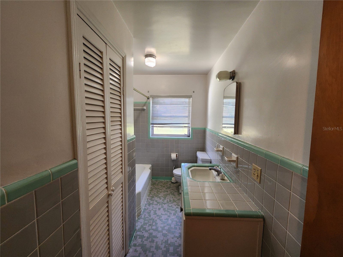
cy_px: 128
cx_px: 172
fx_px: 129
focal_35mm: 13
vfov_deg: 89.9
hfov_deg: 106.2
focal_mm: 2.2
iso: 200
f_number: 2.2
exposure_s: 1/60
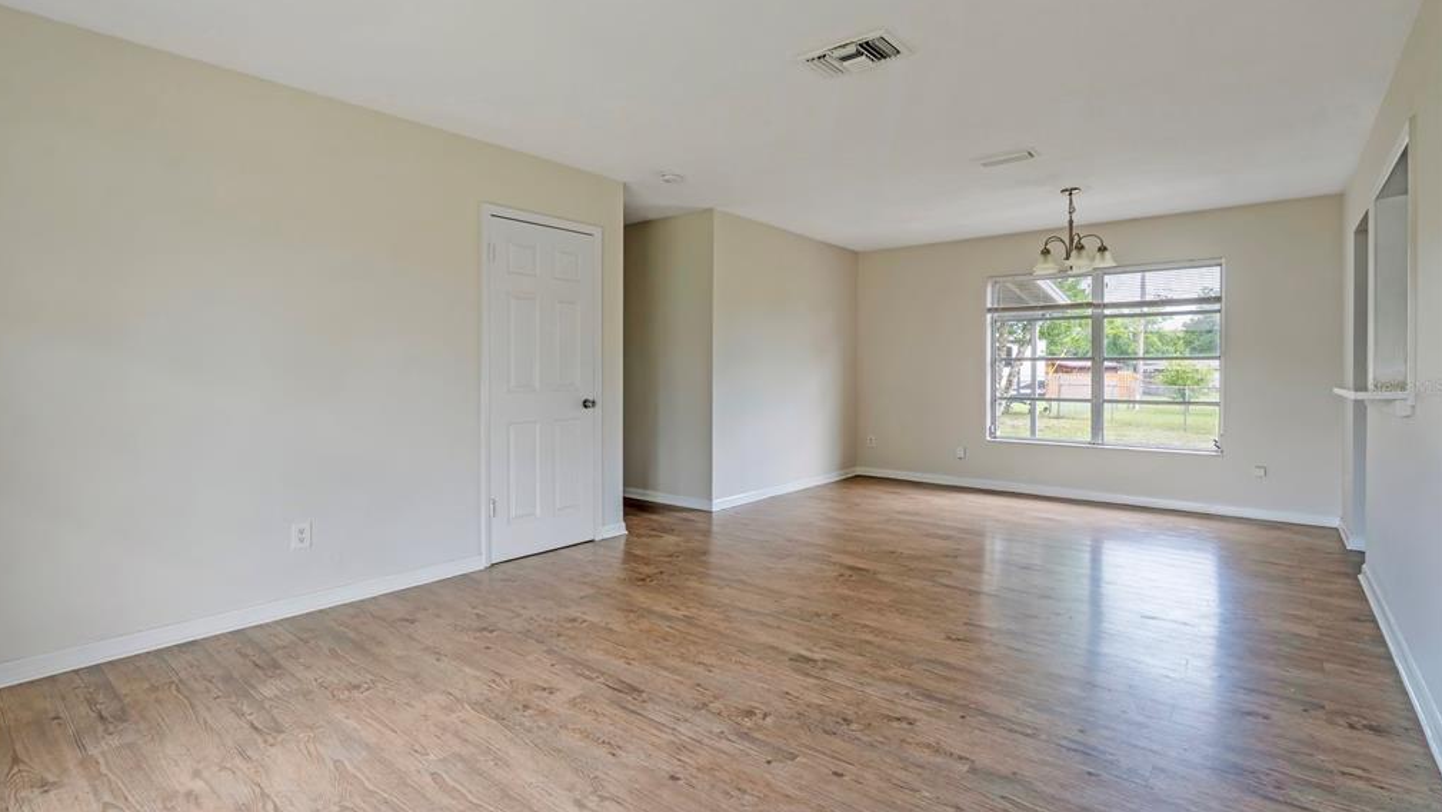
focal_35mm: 18
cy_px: 387
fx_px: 670
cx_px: 717
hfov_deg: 94.2
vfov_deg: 62.4
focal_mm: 11
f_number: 9
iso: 250
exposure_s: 1/250
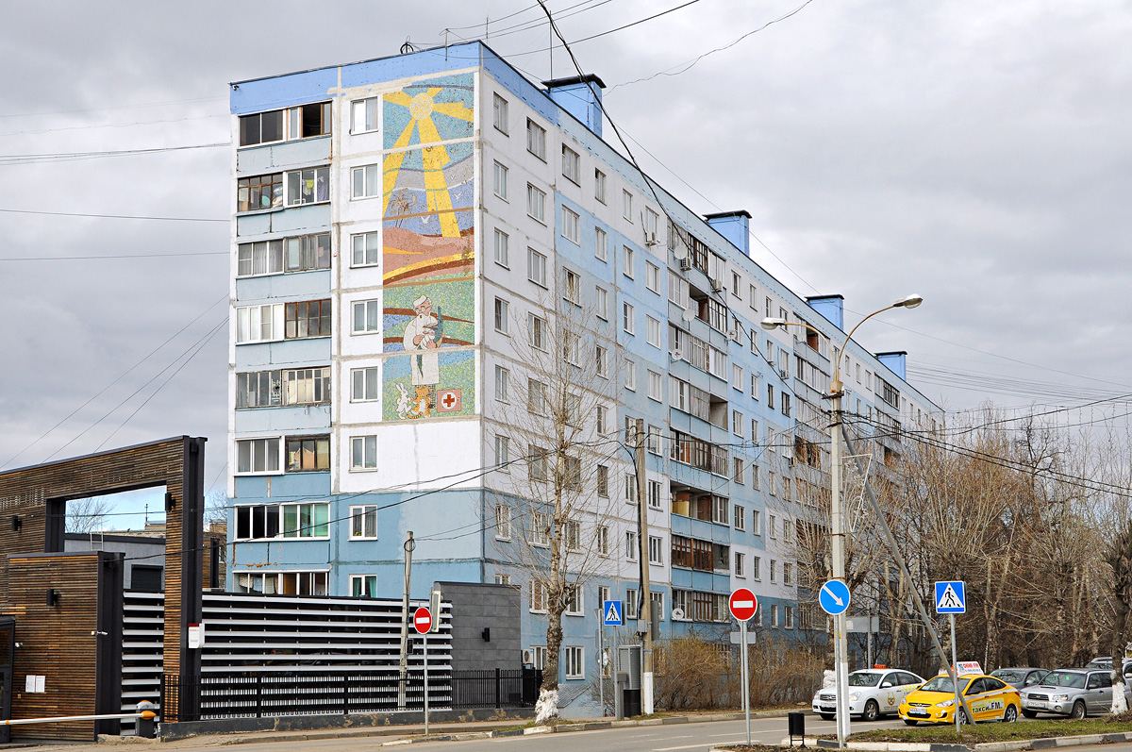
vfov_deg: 29.8
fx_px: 1413
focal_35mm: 45
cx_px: 566
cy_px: 376
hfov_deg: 43.7
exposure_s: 1/400
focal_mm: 30
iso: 400
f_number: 10
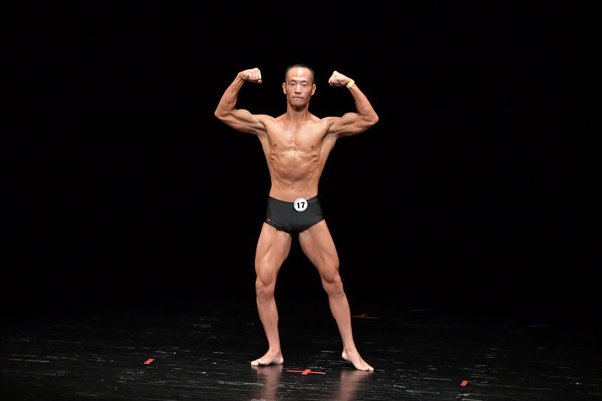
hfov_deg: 8.1
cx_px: 301
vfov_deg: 5.4
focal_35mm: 255
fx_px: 4262
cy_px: 200
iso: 4000
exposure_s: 1/400
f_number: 5.6
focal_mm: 170
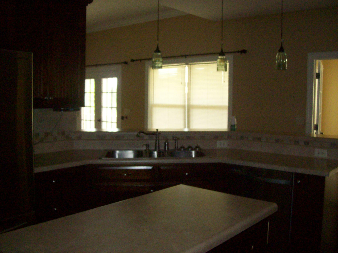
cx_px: 169
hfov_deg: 51.4
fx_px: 352
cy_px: 126
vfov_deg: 39.7
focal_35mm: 36
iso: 400
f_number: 2.7
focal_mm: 6
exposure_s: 1/128
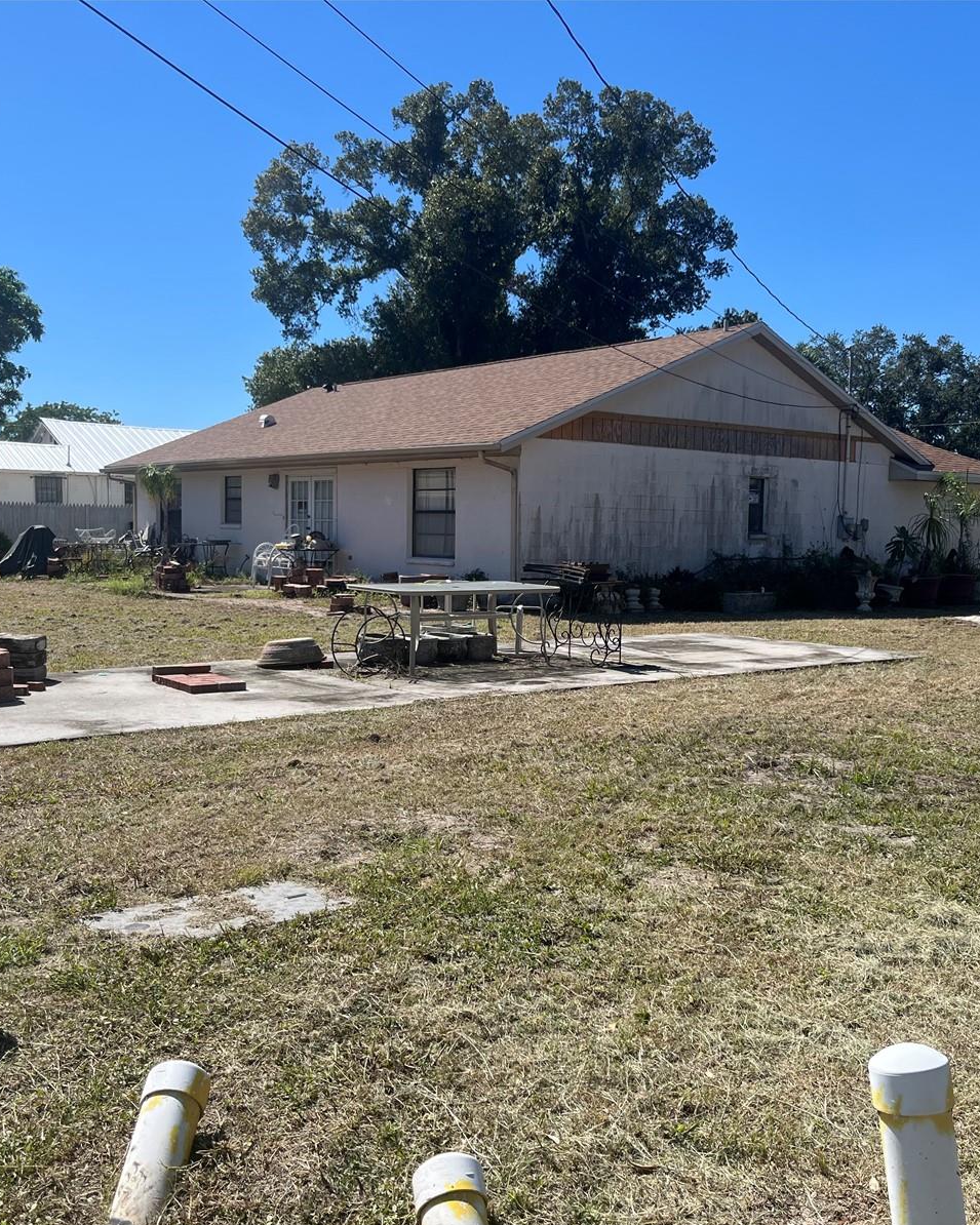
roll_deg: -1.2
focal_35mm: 34
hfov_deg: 43.3
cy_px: 615
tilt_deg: -4.5
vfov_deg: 52.8
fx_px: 1233
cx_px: 543
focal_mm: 5.1
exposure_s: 1/3521
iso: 50
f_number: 1.6
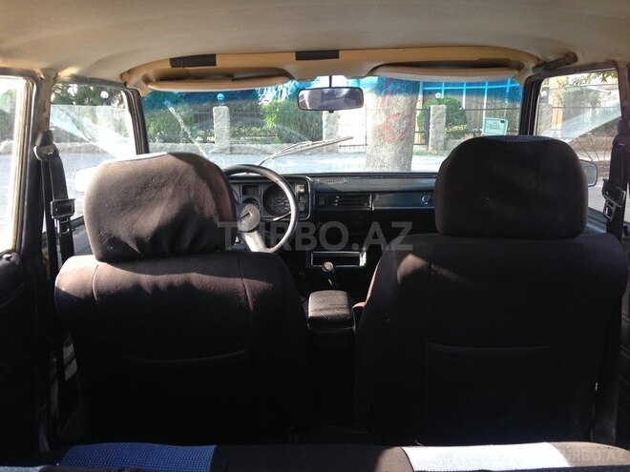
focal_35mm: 33
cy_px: 236
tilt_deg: -11.9
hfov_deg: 55.4
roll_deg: +1.1
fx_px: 601
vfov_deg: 42.9
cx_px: 315
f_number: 2.4
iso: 80
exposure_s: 1/120
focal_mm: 4.12
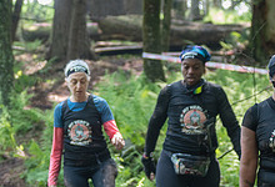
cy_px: 195
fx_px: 1723
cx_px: 13
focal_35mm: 224
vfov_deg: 6.2
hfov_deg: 9.1
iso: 400
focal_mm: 80
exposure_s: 1/80
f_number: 3.2
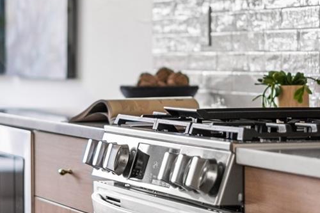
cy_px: 86
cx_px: 123
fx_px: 1422
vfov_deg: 8.6
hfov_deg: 12.8
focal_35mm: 160
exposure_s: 1/60
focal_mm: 50
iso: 500
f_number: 1.8
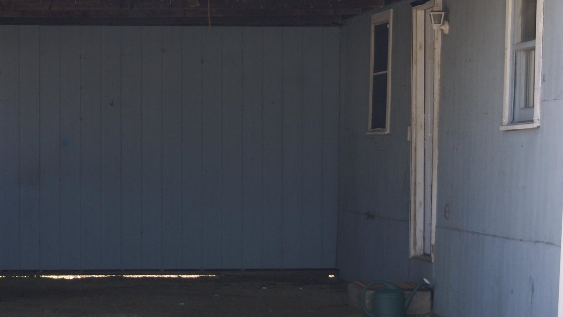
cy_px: 133
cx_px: 211
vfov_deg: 8.0
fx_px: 2271
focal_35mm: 152
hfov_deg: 14.1
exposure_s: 1/160
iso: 100
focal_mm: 45
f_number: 5.6
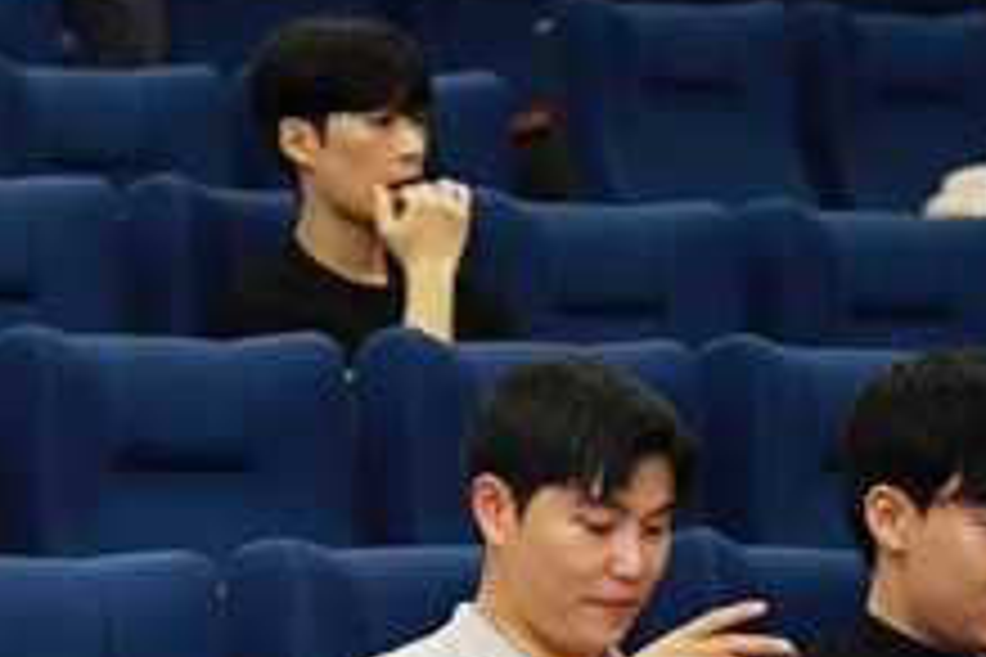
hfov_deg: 6.6
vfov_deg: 4.4
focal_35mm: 310
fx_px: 8490
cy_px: 124
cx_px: -117
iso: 160
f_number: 3.2
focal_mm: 85
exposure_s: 1/60
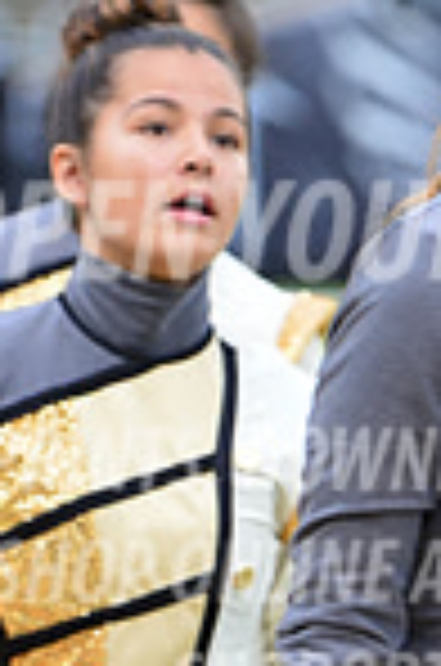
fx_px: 8695
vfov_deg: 4.4
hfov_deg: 2.9
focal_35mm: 471
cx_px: 551
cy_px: 562
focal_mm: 155
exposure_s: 1/500
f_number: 4.5
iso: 640
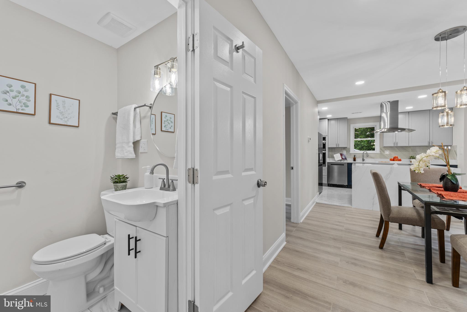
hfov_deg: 104.3
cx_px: 234
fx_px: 182
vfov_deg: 81.2
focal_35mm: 14
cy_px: 156
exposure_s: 1/2
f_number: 8
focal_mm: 14
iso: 100
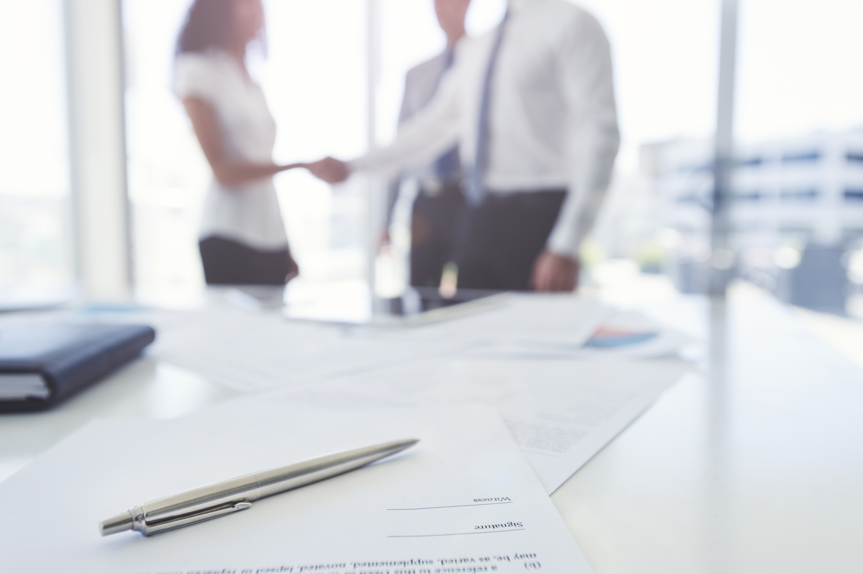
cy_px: 287
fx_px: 671
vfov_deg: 46.3
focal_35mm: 28
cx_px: 432
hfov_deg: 65.5
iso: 250
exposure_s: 1/125
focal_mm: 28
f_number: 5
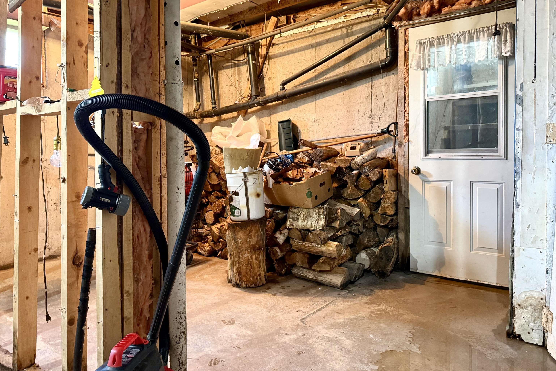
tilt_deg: -1.9
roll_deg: +0.8
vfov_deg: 51.2
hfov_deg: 71.5
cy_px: 162
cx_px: 278
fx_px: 386
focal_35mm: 25
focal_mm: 6.76
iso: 640
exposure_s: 1/40
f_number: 1.78
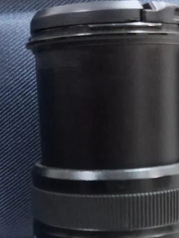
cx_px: 96
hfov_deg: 20.2
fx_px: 503
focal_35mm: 73
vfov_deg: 25.8
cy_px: 217
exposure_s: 1/14.3
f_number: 1.8
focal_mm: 6.24
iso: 2284
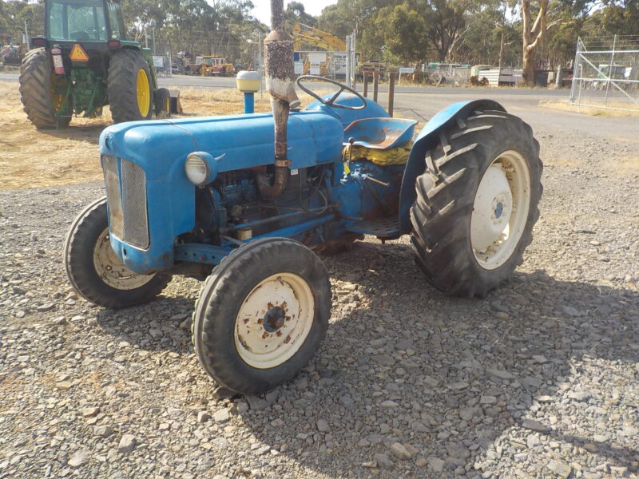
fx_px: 554
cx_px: 320
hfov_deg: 60.0
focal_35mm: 30
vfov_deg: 46.8
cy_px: 240
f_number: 3.3
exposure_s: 1/640
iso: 125
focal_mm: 4.1
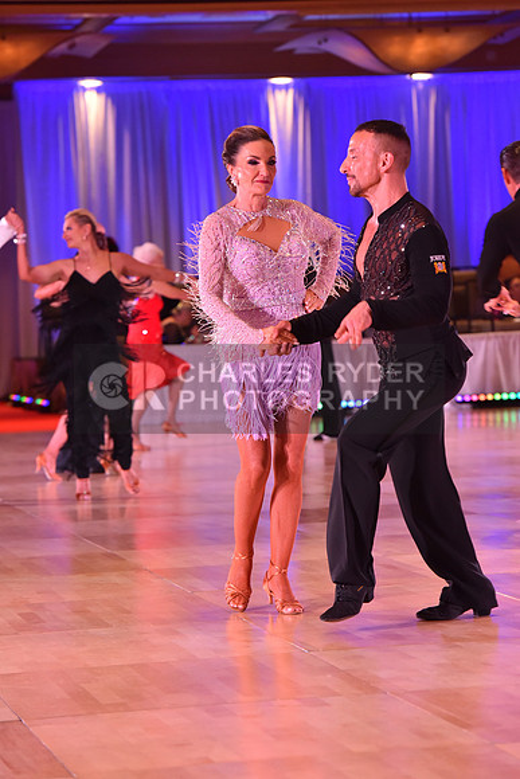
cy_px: 390
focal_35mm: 135
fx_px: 2923
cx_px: 260
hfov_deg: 10.2
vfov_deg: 15.2
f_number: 4.5
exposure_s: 1/250
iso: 2000
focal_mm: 135
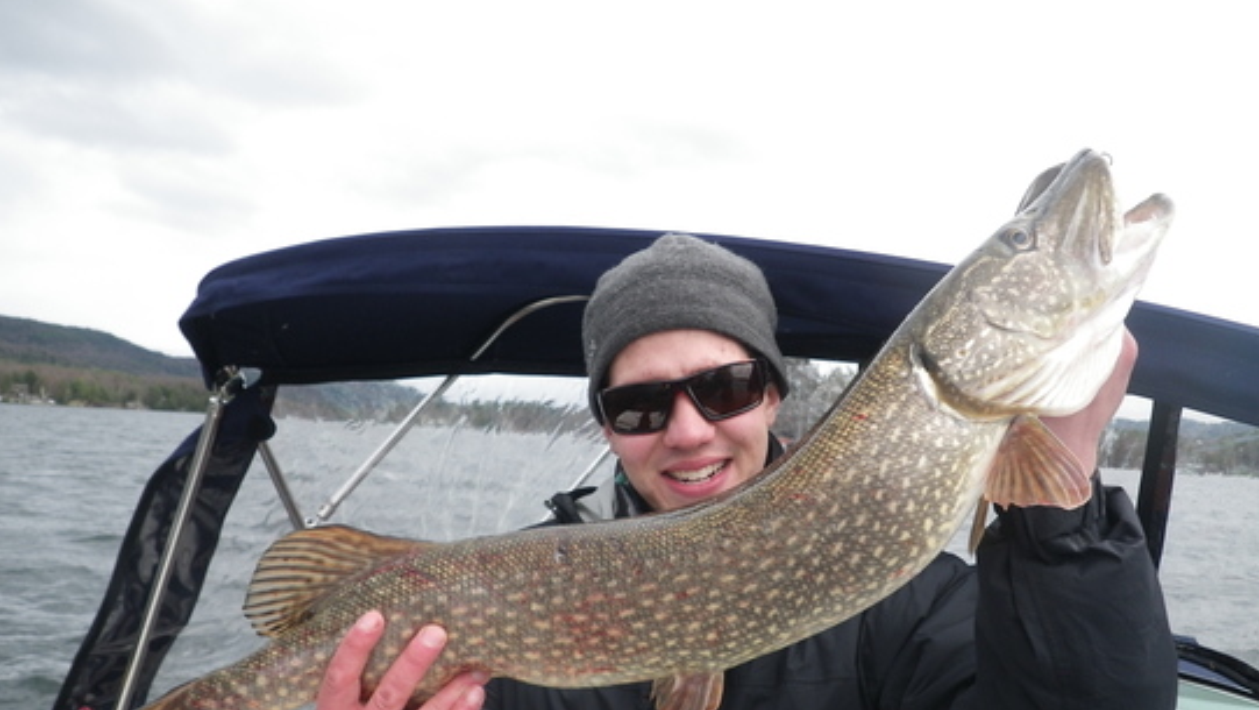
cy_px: 448
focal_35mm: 31
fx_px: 1035
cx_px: 621
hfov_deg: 62.6
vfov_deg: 37.6
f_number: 3.5
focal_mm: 5
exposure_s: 1/80
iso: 80
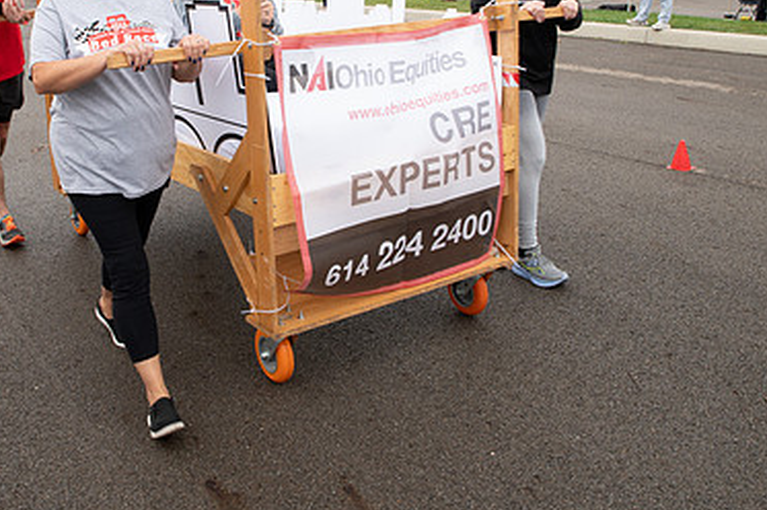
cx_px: 278
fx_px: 851
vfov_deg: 32.5
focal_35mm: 40
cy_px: 112
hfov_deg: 47.9
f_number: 10
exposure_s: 1/200
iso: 640
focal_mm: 24
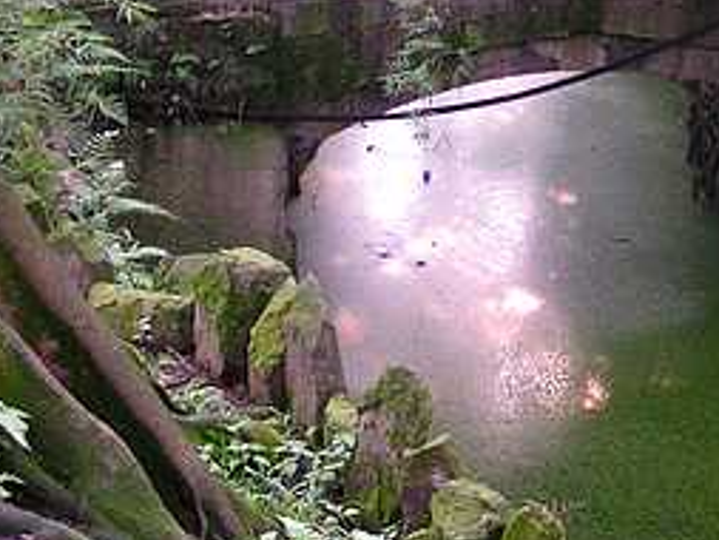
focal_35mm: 96
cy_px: -57
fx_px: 1995
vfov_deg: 15.0
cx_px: 386
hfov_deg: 20.4
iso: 200
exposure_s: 1/40
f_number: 2.8
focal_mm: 5.8
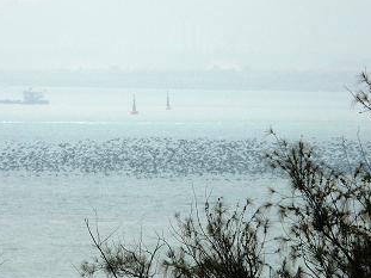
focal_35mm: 779
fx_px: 8346
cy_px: 101
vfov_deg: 1.9
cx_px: 115
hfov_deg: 2.5
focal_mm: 81.1
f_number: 7.1
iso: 100
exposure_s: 1/500
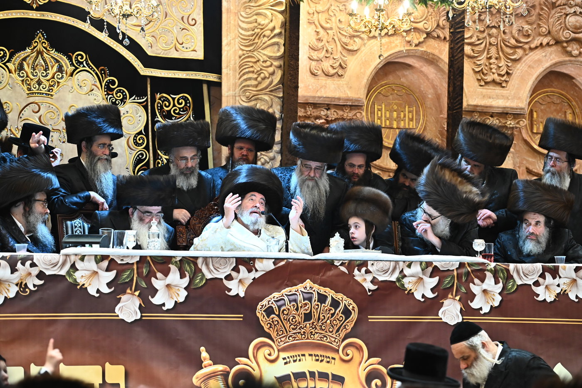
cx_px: 291
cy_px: 194
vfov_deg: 11.2
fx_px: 1972
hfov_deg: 16.8
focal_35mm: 122
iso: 2500
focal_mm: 122
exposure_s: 1/200
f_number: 5
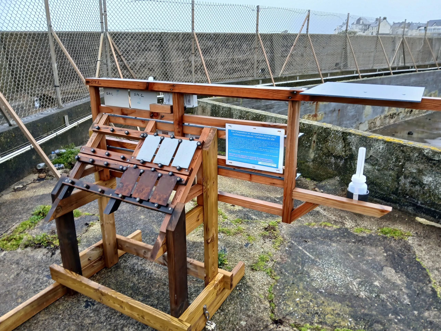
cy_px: 166
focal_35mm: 26
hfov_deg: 67.3
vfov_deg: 53.1
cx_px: 220
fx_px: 331
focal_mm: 3.98
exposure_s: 1/50
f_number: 1.8
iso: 32
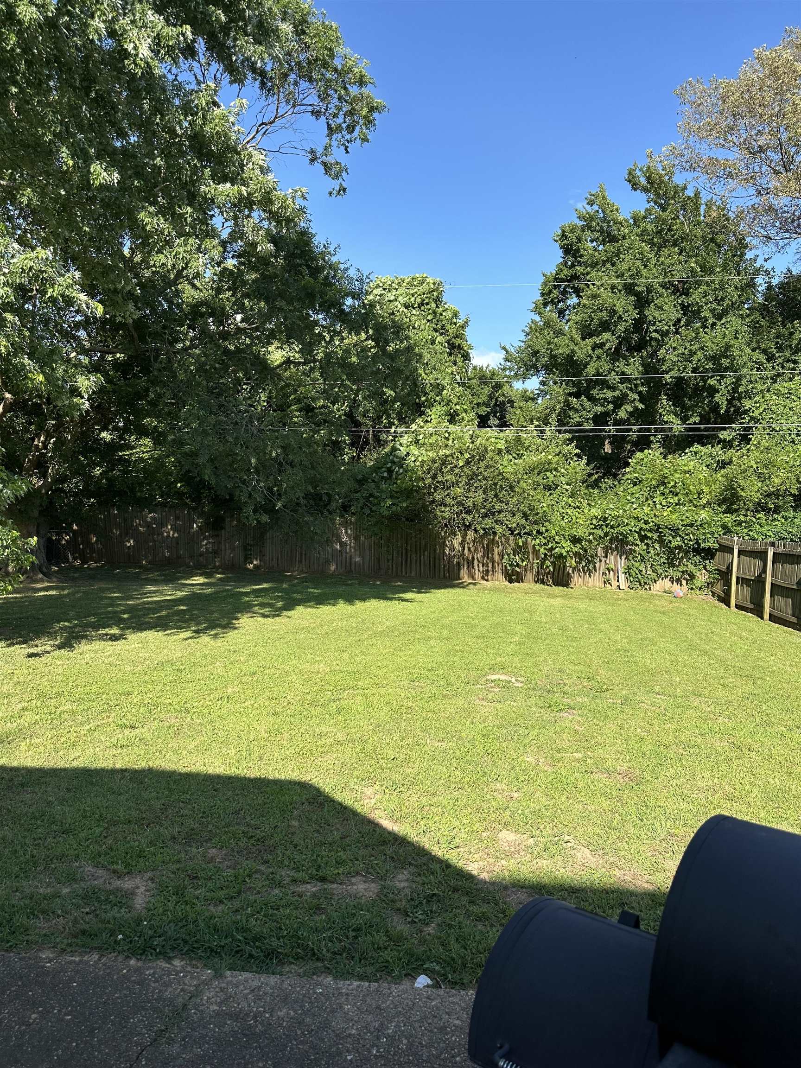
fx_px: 740
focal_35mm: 24
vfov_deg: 71.6
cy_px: 534
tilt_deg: -2.0
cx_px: 400
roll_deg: -0.6
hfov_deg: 56.8
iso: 80
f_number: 1.78
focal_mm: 6.86
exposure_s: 1/2203
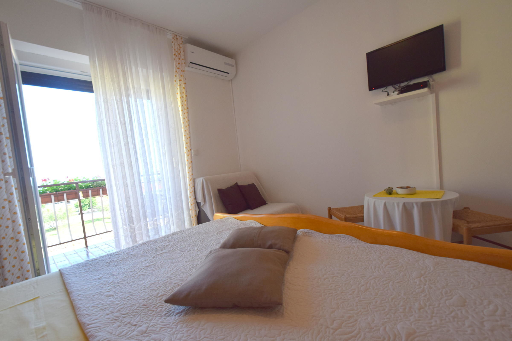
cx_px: 256
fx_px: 213
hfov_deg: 100.4
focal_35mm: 15
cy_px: 170
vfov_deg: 77.3
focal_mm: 10
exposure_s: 1/160
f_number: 6.3
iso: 400
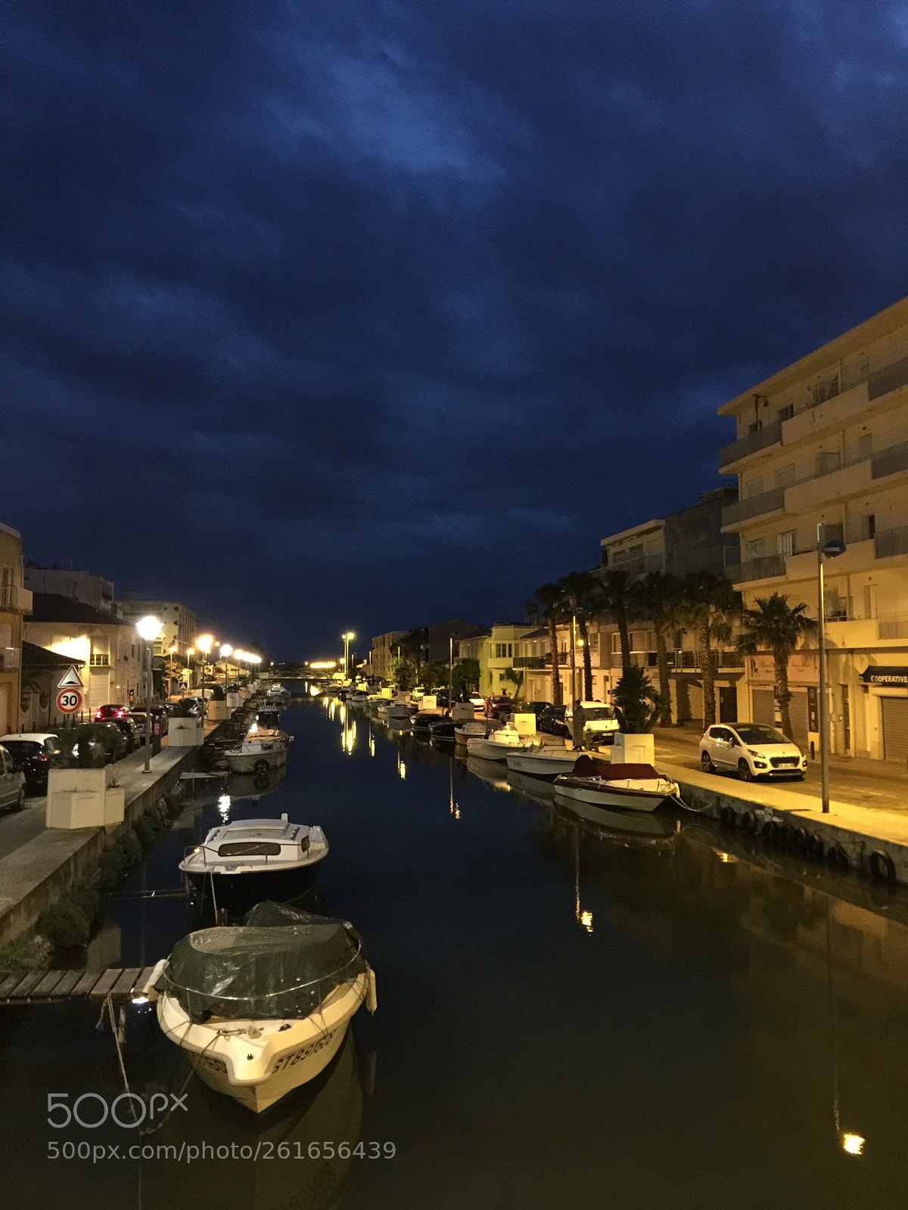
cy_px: 605
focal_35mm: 29
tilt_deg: +4.4
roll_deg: -0.1
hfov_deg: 48.2
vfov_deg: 61.7
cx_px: 454
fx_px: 1014
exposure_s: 1/4
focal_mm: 4.15
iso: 250
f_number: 2.2
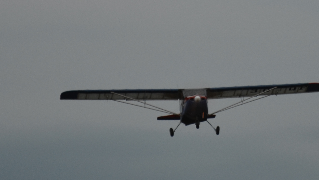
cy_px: 7
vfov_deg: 2.6
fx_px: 3886
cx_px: 246
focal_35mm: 459
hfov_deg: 4.7
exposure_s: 1/80
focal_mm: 105
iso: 400
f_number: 5.6
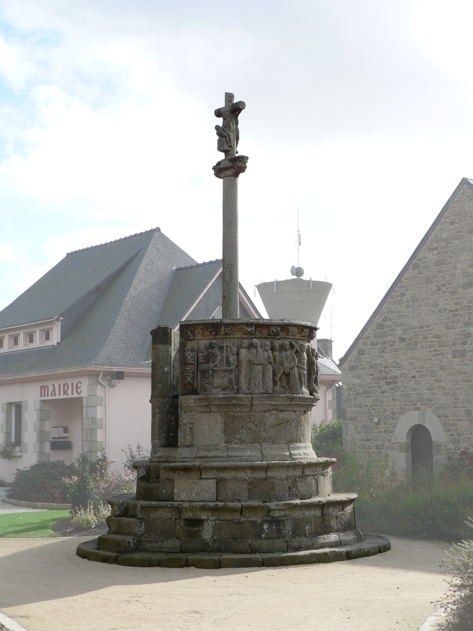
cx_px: 236
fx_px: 1075
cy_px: 316
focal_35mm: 59
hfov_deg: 24.8
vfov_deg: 32.7
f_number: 4
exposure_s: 1/320
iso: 80
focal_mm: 9.8
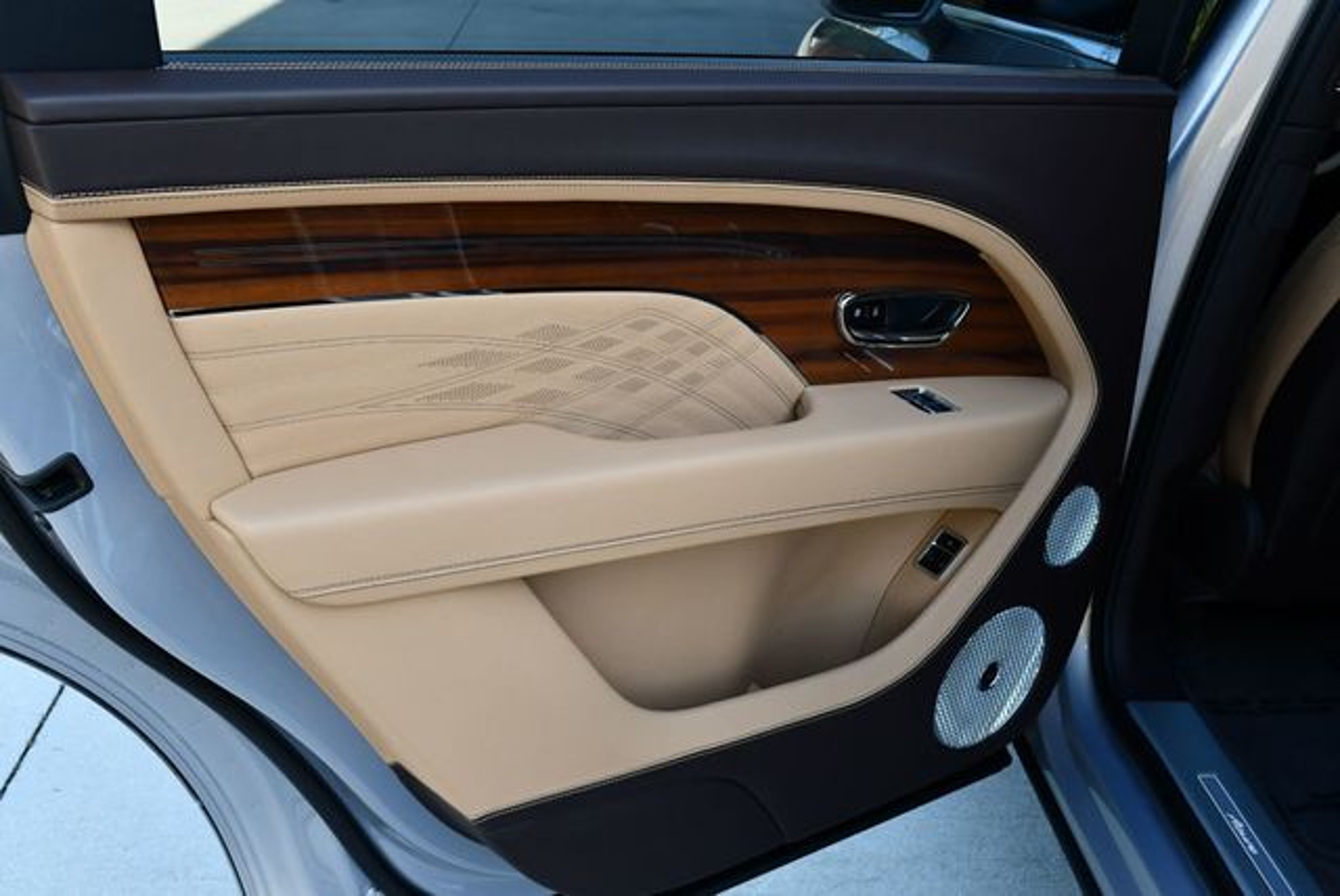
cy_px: 448
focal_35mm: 36
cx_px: 670
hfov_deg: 53.1
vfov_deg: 36.9
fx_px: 1341
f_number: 5.6
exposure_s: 1/250
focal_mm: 18
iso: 400
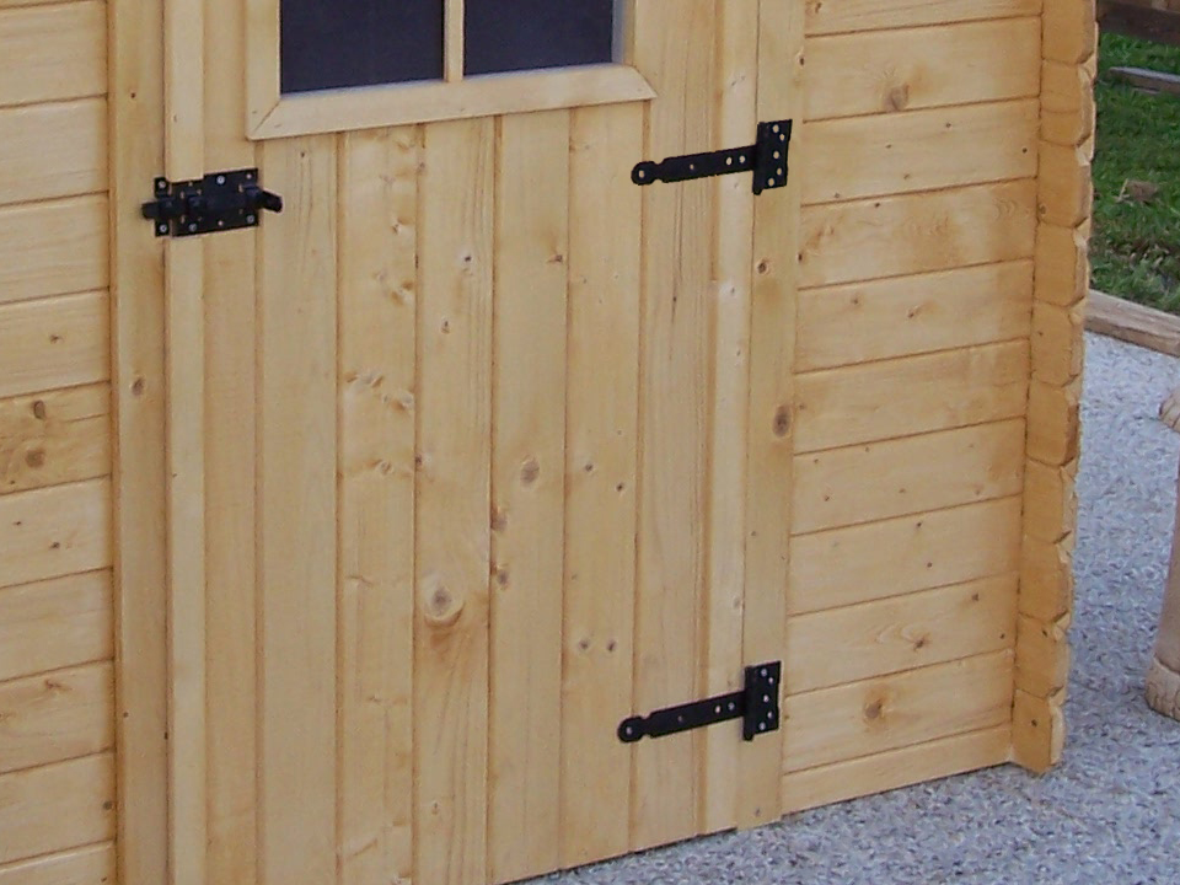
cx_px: 451
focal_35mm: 102
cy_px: 47
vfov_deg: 14.3
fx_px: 3477
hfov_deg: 19.2
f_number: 2.8
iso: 80
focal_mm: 6.3
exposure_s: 1/180
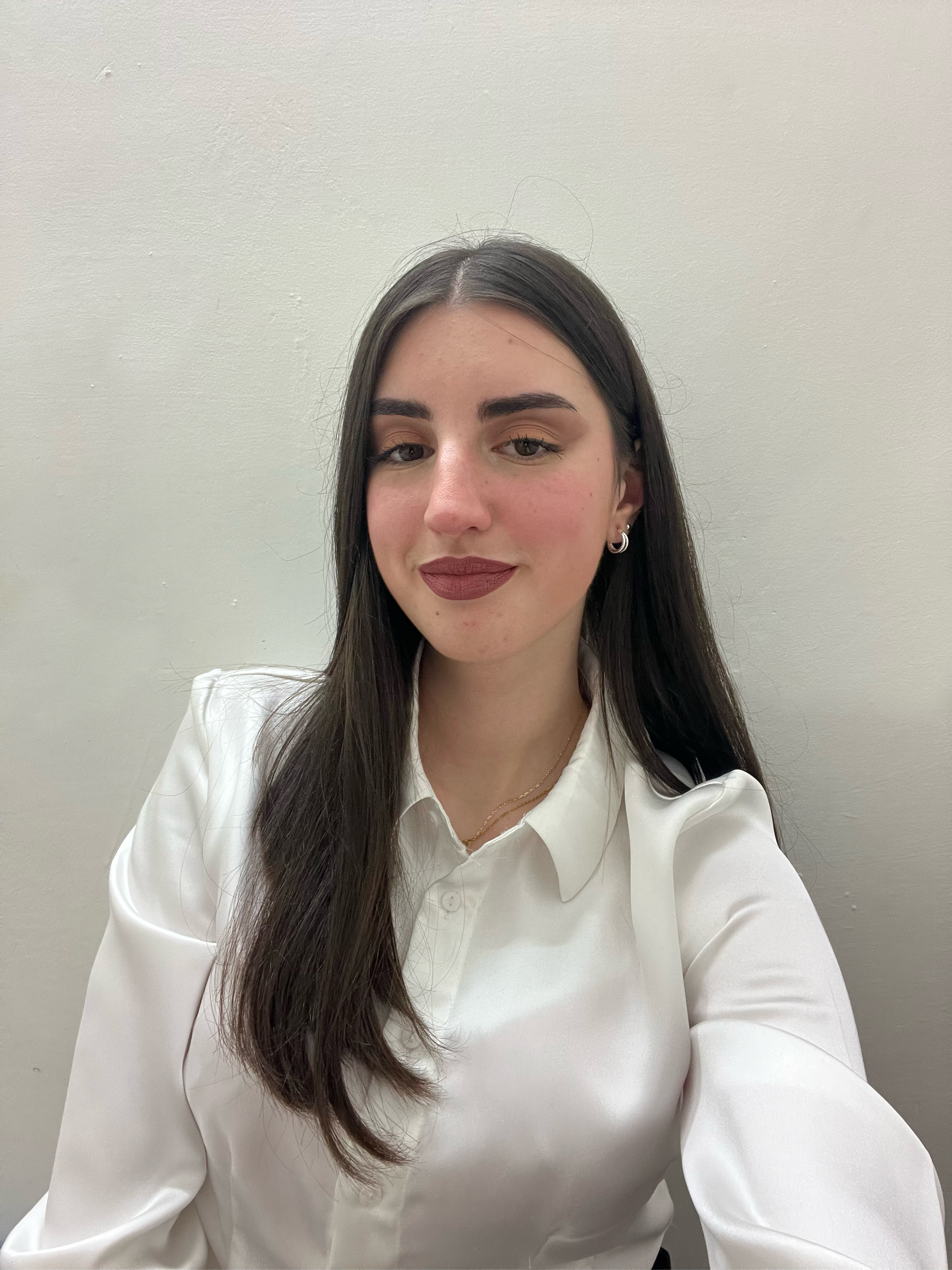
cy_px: 635
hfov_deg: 58.9
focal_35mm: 23
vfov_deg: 73.9
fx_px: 843
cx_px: 476
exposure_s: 1/50
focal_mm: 2.71
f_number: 2.2
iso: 200
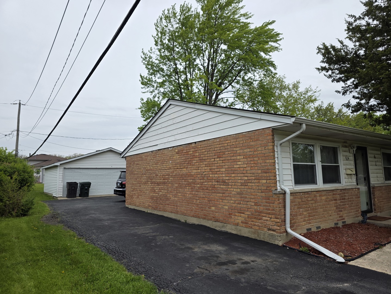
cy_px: 147
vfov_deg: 58.9
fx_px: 260
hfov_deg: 73.9
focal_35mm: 23
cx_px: 196
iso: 80
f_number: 1.7
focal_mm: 6.3
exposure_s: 1/2937
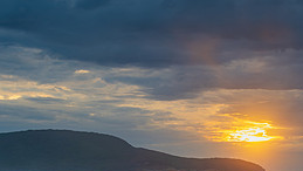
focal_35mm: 89
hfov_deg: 23.7
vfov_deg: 13.3
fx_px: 715
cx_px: 227
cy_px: 199
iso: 50
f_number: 9
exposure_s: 1/1.25
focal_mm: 38
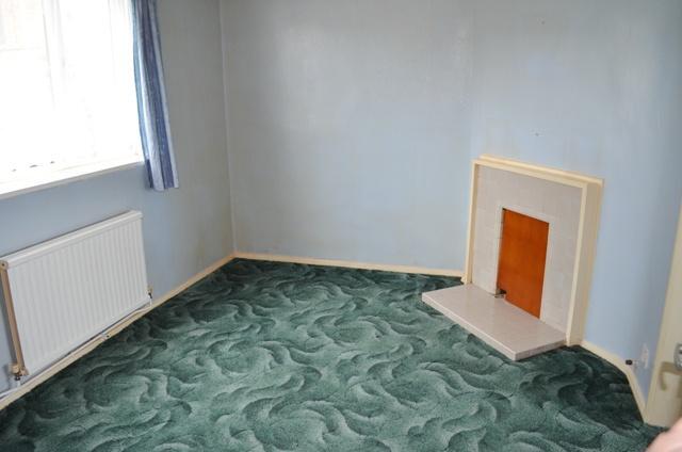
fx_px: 510
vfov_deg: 47.7
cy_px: 226
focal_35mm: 27
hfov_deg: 67.5
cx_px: 341
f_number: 3.5
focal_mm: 18
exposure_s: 1/60
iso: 900
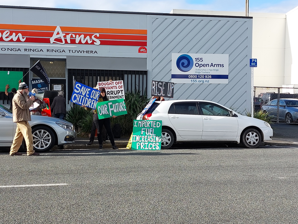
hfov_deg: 69.4
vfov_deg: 54.9
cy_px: 112
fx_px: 215
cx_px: 149
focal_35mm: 25
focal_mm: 5.23
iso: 25
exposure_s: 1/517
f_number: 1.8
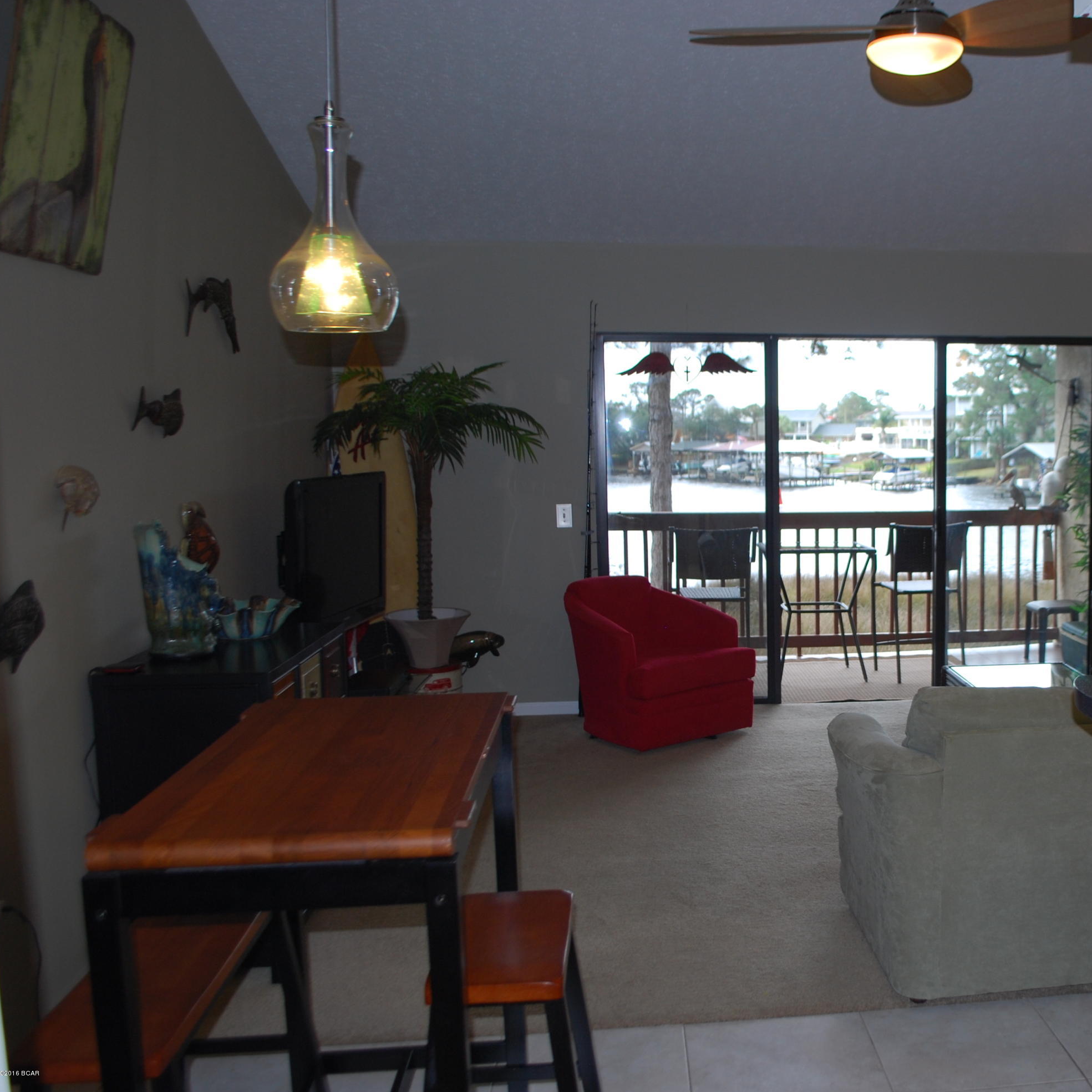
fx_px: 1249
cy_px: 551
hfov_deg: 45.5
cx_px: 827
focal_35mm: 35
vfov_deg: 47.2
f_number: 3.5
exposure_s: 1/60
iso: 200
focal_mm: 18
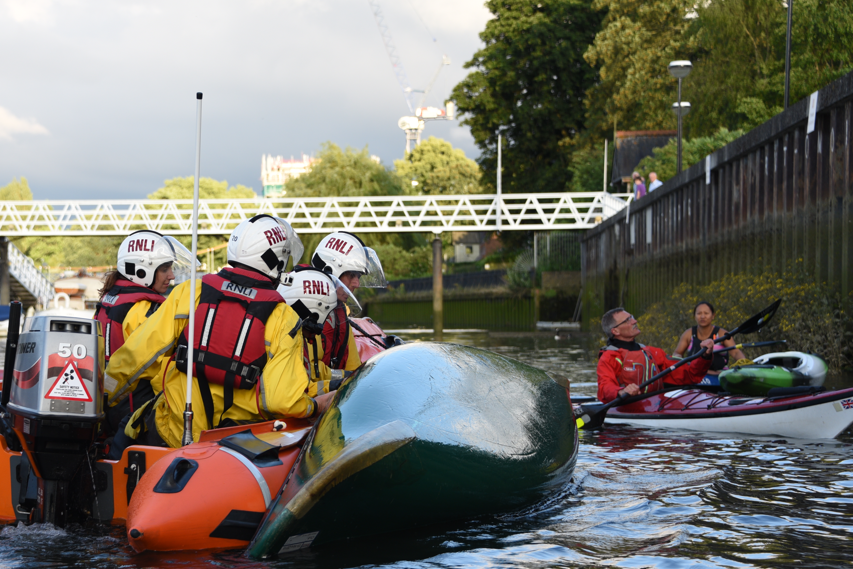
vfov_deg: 14.9
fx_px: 2181
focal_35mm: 92
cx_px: 281
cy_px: 330
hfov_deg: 22.0
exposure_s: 1/250
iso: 200
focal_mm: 65
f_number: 4.8
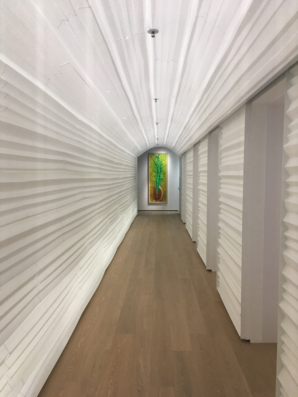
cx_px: 149
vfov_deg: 61.7
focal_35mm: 29
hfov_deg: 48.2
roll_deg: -0.5
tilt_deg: -5.7
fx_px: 333
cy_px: 198
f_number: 2.2
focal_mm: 4.15
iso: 50
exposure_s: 1/33
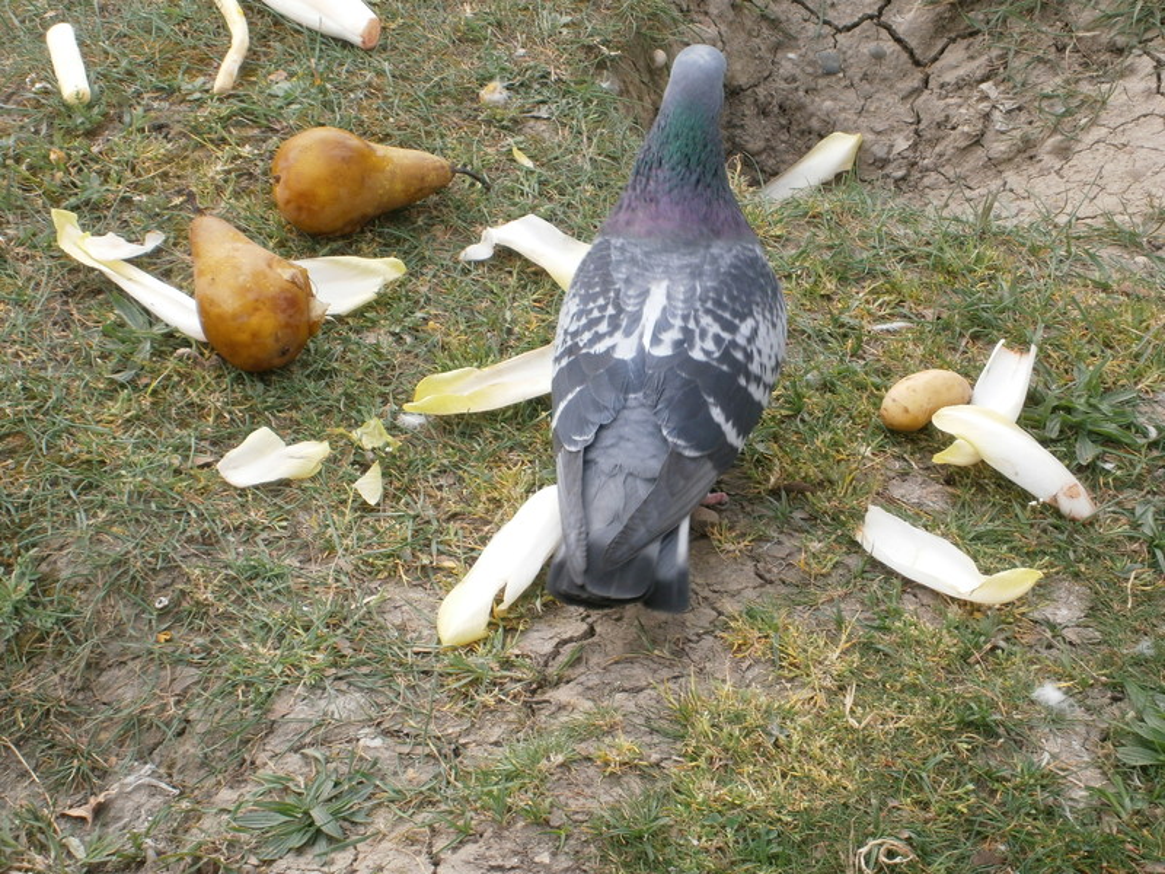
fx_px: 3736
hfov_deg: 17.7
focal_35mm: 111
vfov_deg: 13.3
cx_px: 582
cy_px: 437
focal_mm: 19.6
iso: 100
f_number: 5.8
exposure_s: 1/100
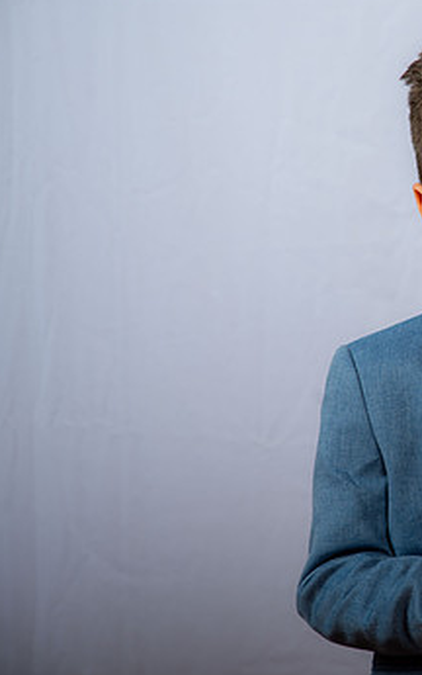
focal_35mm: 137
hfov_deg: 9.5
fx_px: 2518
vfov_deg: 15.2
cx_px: 508
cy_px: 321
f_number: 6.3
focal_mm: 80
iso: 250
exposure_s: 1/200
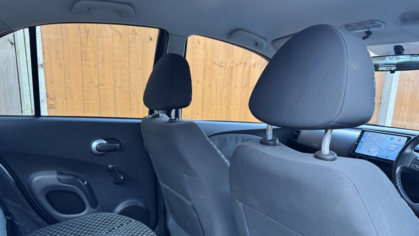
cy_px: 155
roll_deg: -1.9
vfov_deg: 42.4
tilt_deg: -13.6
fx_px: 300
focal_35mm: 27
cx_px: 206
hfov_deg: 69.9
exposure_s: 1/121
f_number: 1.78
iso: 200
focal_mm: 6.76
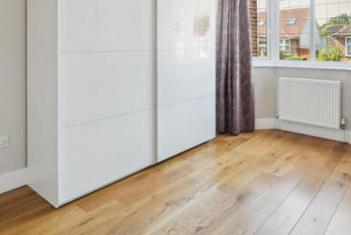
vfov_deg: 45.6
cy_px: 48
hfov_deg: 67.0
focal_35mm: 27
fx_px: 263
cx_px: 203
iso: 640
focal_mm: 16
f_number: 6.3
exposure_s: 1/40
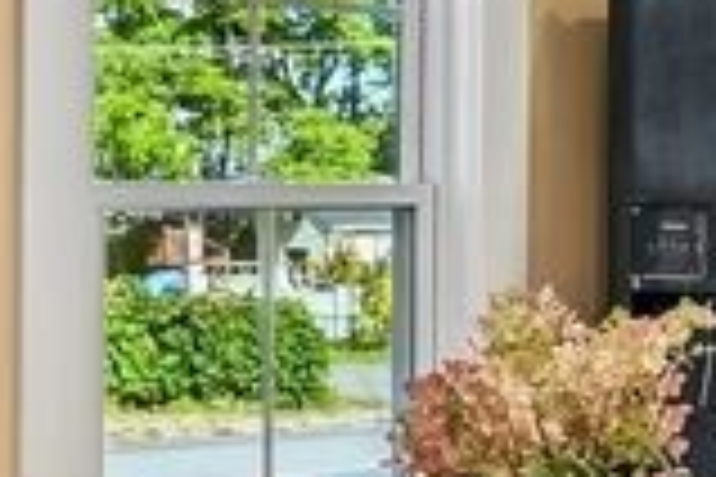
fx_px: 2048
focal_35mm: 103
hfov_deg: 18.6
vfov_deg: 13.3
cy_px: 209
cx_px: 896
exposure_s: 1/50
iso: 400
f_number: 8
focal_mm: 16
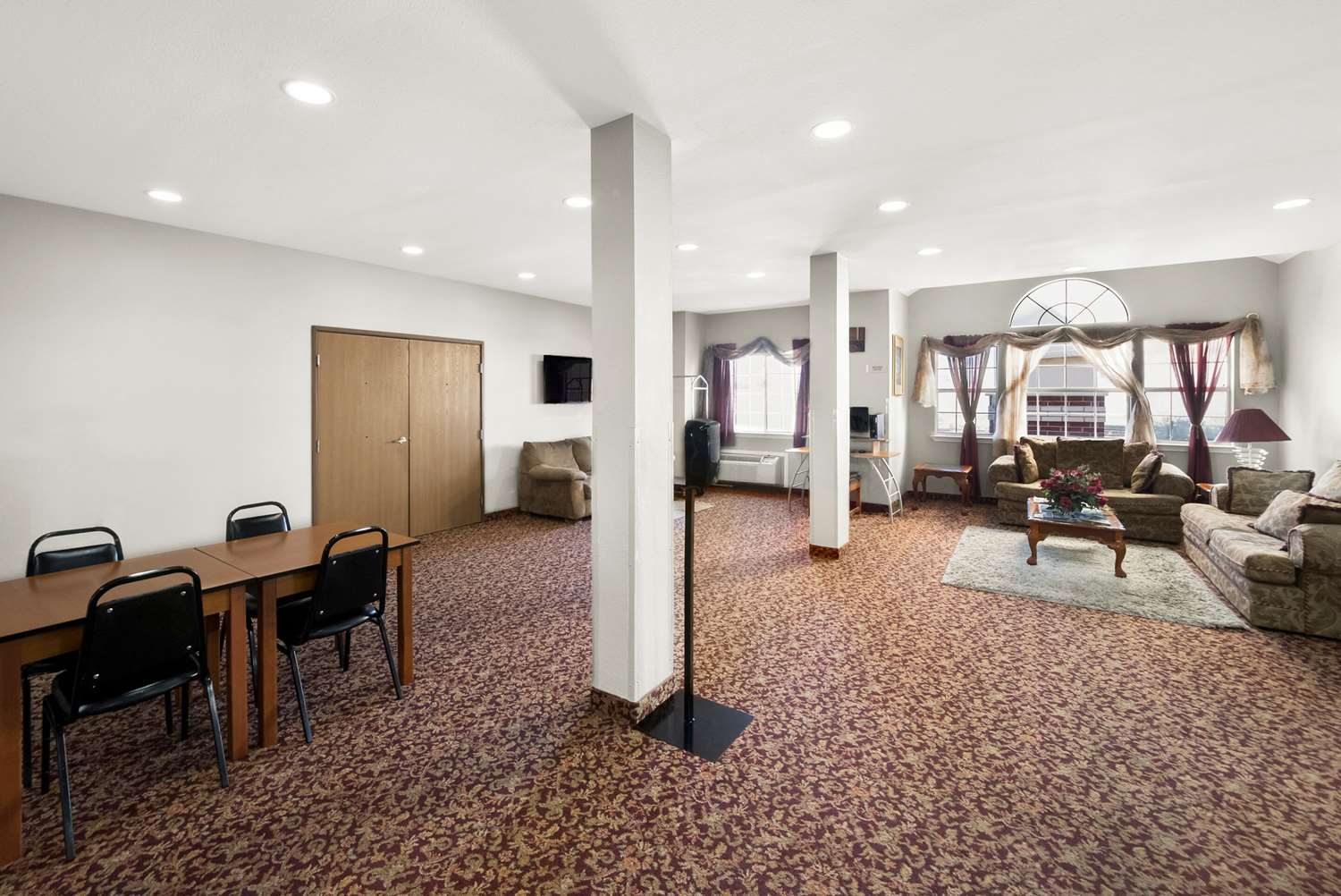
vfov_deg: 85.5
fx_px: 485
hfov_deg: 108.3
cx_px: 670
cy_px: 448
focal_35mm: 13
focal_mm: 13
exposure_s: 1/160
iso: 640
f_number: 6.3
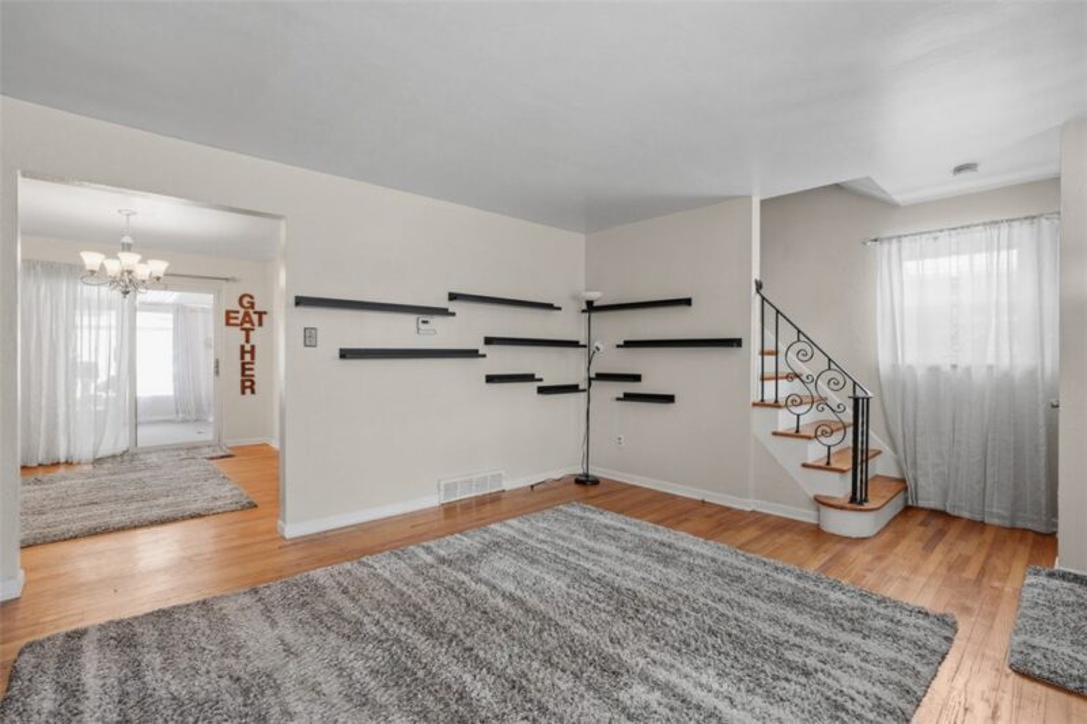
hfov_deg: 96.7
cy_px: 362
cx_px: 544
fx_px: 483
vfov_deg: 73.7
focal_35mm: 16
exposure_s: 1/13
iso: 320
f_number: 8
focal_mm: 16
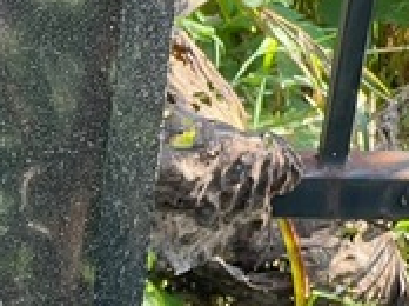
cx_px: -418
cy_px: 374
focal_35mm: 355
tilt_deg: -31.9
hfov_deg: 5.5
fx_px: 4189
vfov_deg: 4.2
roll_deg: -3.2
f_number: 2.8
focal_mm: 9
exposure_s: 1/99
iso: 64
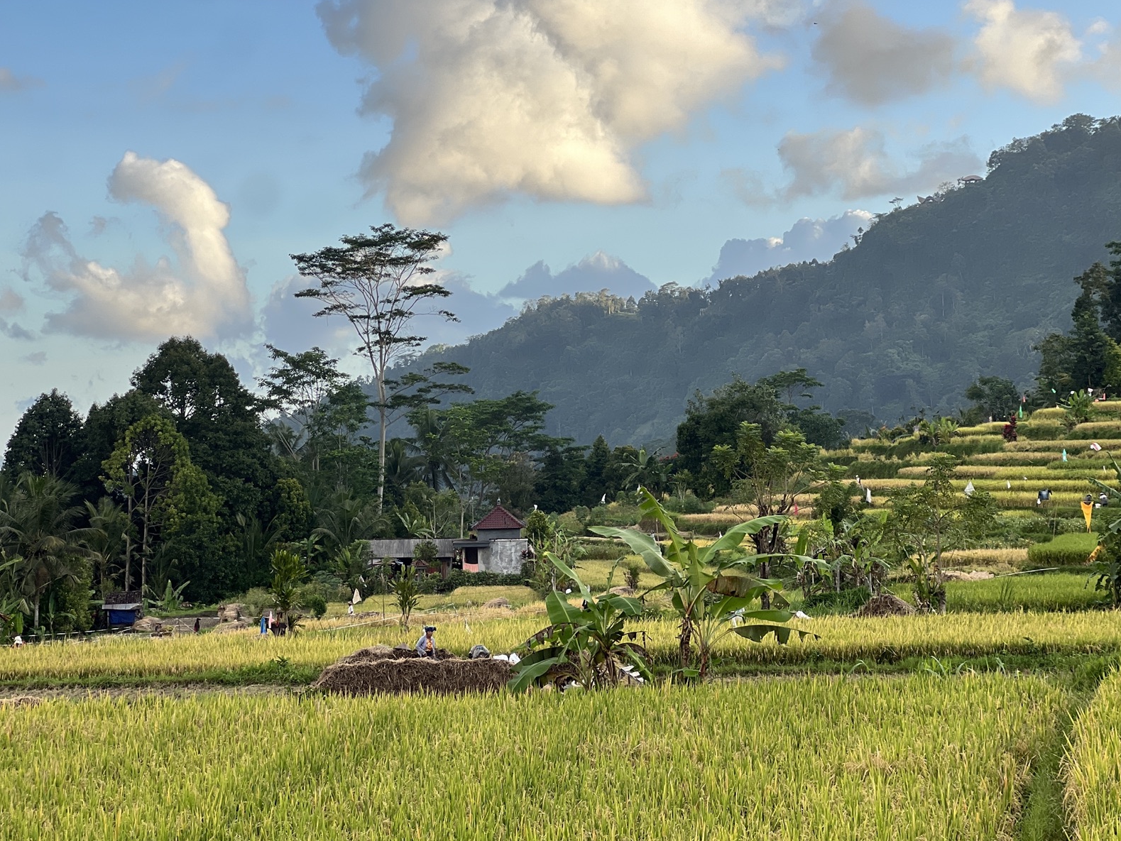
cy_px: 422
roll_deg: +0.5
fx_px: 2527
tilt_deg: +0.6
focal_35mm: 78
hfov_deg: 25.0
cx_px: 567
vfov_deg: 18.9
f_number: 2.8
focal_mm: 9
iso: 25
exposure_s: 1/172
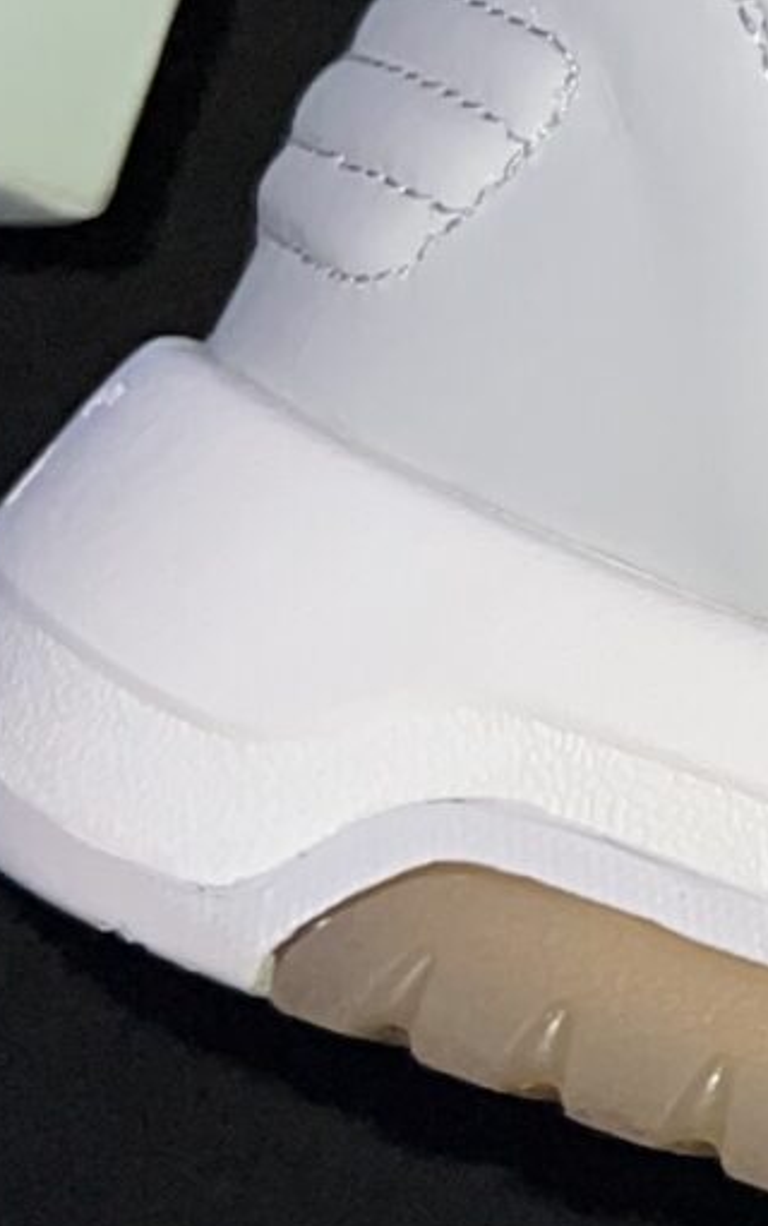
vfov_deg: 15.0
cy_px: 108
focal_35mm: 138
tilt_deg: -73.2
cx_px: 2155
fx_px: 4615
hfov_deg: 8.3
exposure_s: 1/4
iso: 32
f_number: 1.5
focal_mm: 5.7
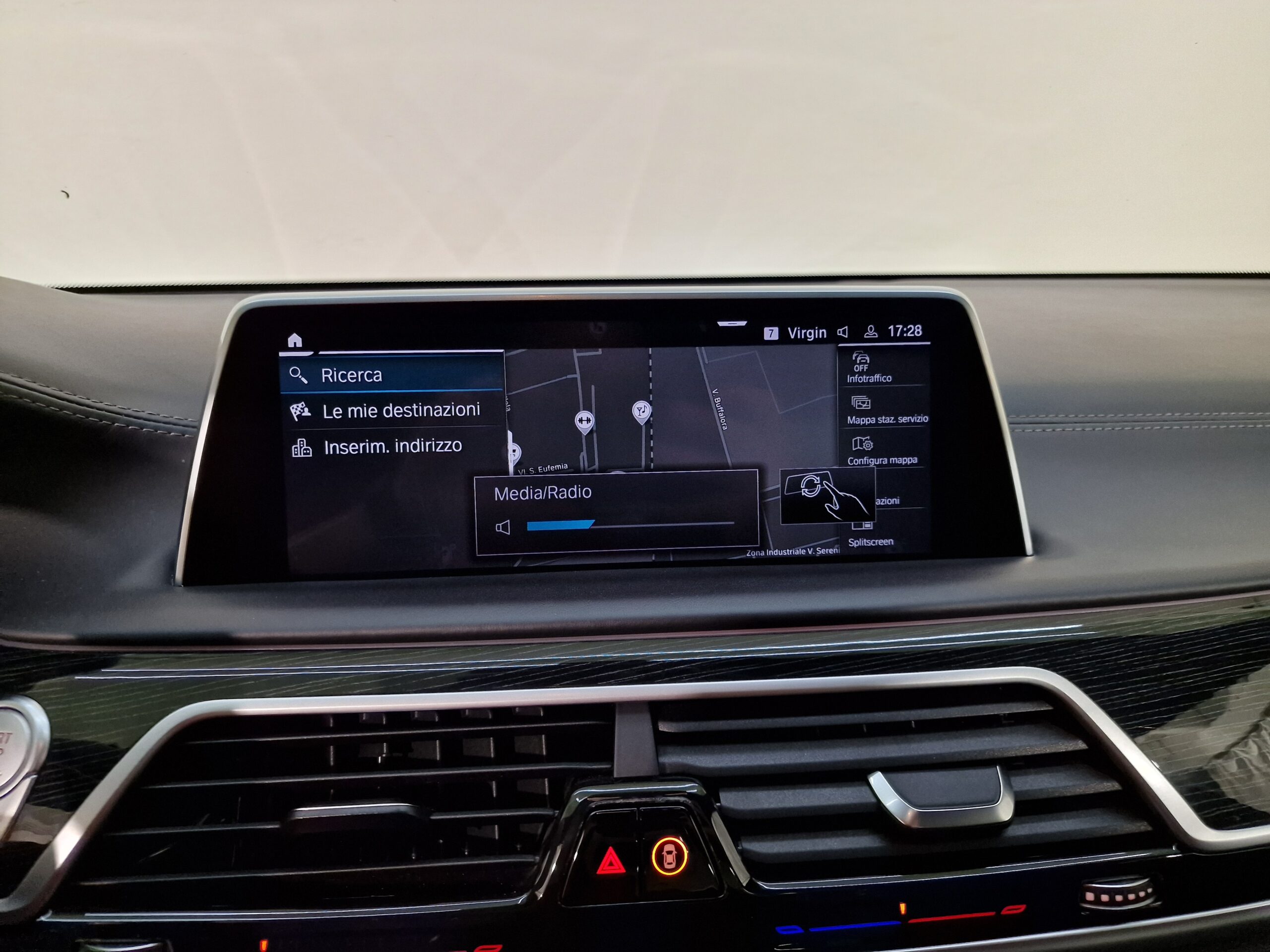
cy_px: 476
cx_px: 635
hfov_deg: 73.9
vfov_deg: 58.9
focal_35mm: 23
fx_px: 844
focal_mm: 6.4
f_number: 1.8
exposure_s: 1/100
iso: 250
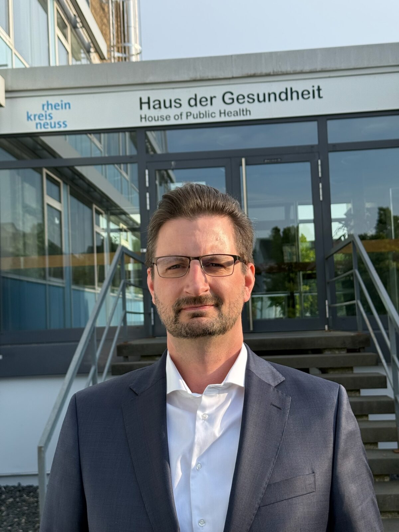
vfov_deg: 39.7
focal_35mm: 48
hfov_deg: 30.3
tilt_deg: +4.7
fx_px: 738
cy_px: 266
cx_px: 200
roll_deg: +2.0
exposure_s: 1/1883
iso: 64
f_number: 1.78
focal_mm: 6.76
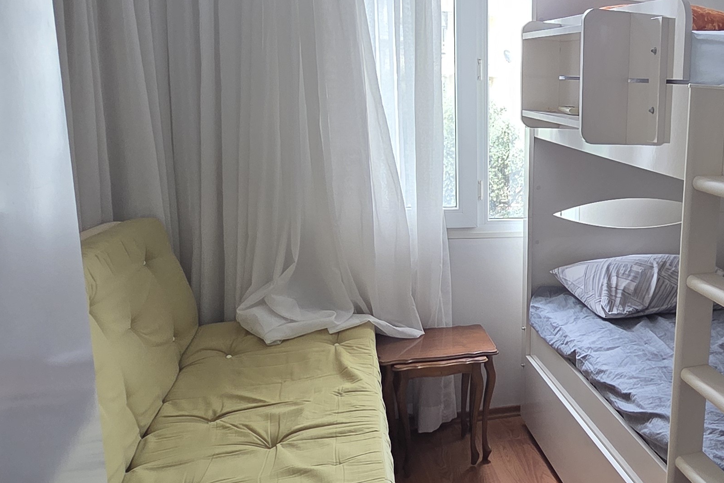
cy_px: 264
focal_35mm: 34
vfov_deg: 38.8
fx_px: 684
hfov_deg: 48.8
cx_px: 673
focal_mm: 2.2
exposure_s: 1/100
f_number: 2.2
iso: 125
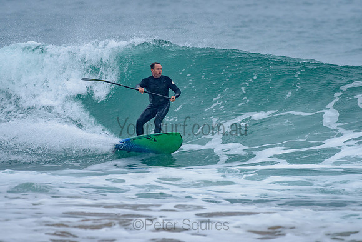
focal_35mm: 613
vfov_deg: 2.2
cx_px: 184
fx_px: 6168
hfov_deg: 3.4
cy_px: 104
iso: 800
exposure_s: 1/1000
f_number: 5.6
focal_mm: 500
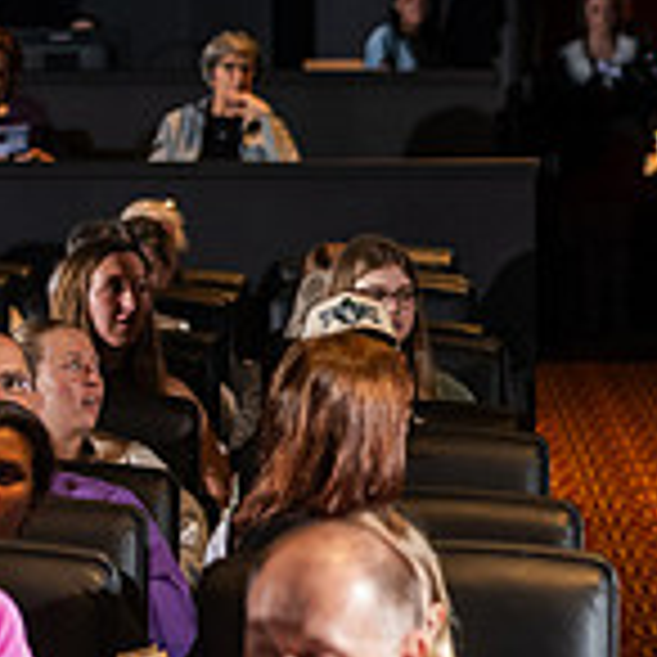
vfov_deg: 6.6
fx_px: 5669
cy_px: 317
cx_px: 1040
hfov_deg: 6.5
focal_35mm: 264
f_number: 3.2
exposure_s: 1/200
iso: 2500
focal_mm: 78
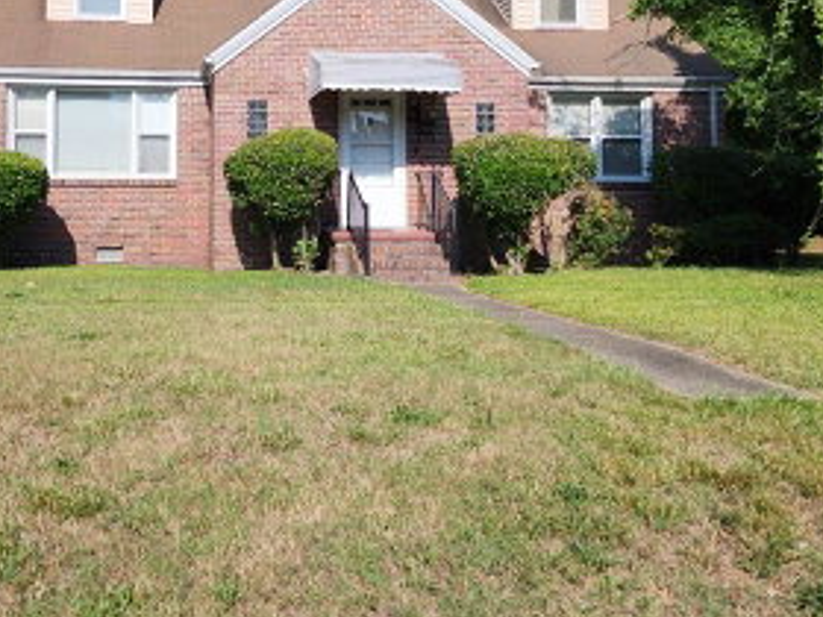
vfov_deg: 33.6
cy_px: 153
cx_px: 250
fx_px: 999
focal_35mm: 42
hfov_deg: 43.9
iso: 12
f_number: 1.8
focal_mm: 6.4
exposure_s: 1/1050
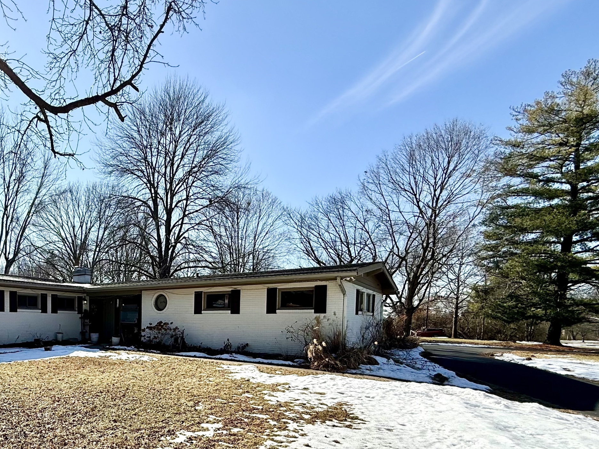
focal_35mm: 23
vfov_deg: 55.9
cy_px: 339
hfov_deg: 68.3
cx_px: 138
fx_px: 398
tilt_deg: -1.6
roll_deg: -0.2
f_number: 2.2
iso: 50
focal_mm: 2.22
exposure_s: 1/2024
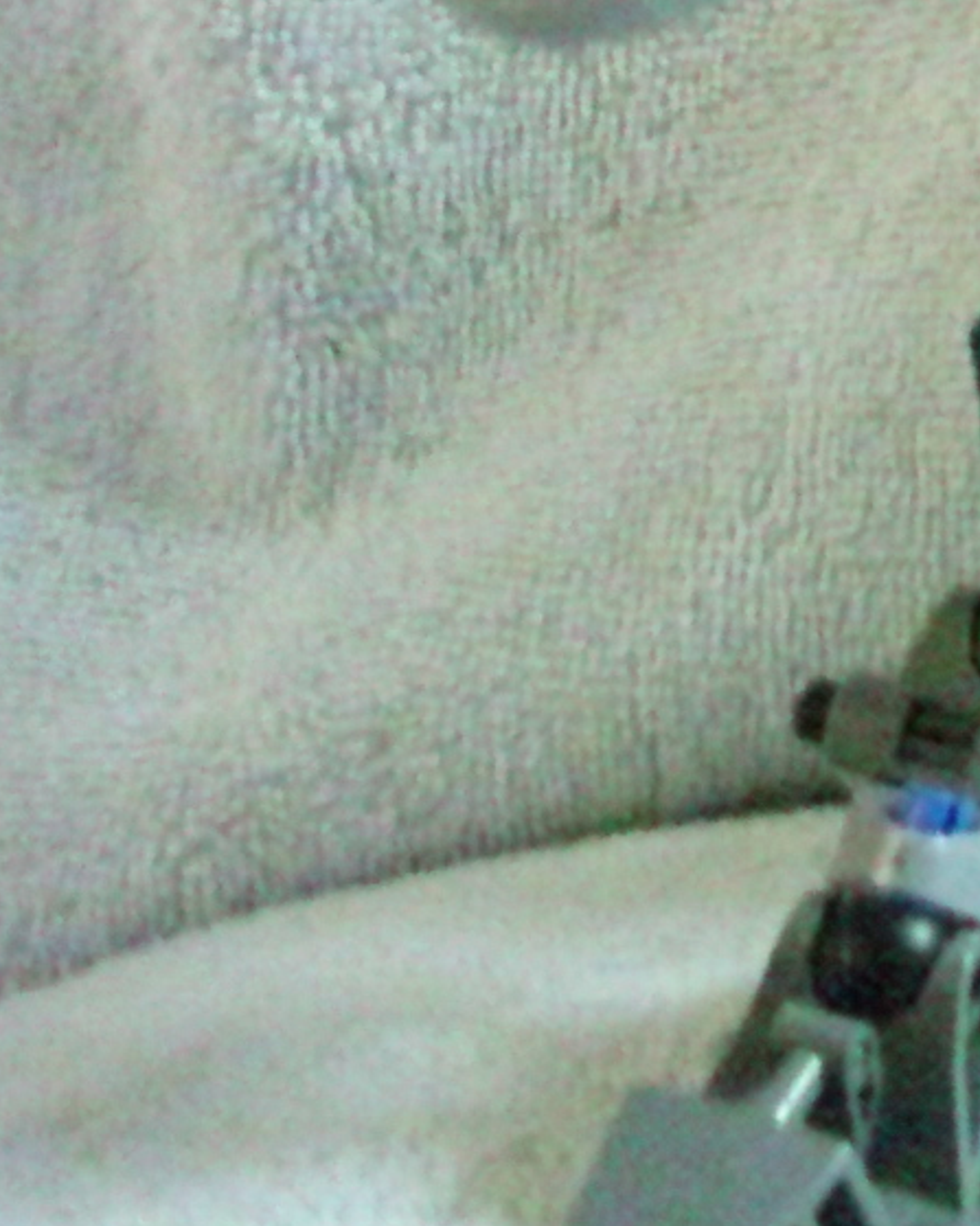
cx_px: 2105
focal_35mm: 136
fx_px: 4932
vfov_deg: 13.7
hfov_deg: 10.3
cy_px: -340
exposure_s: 1/12
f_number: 3.1
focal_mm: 6.3
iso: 1600
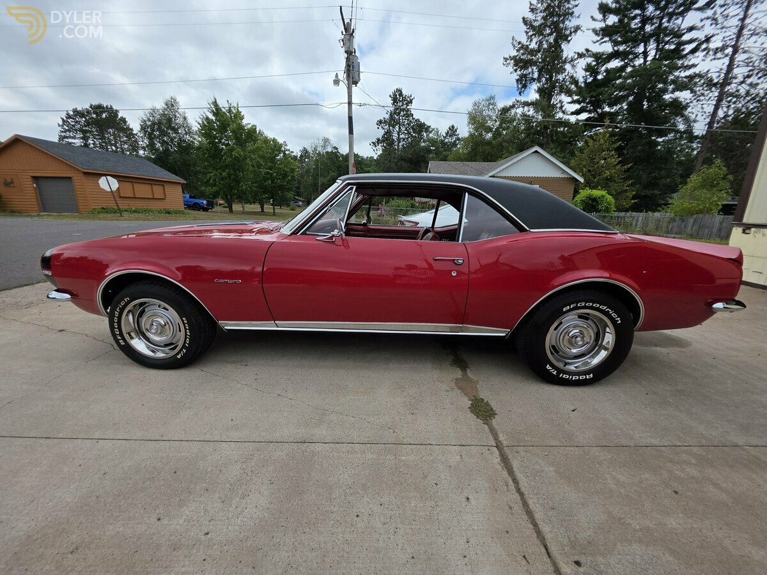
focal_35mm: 13
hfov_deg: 106.2
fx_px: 288
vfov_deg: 89.9
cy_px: 288
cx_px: 384
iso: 40
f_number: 1.9
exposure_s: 1/2252
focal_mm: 2.2
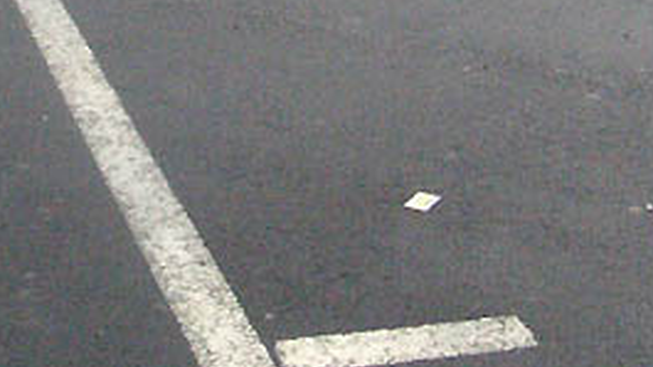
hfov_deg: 18.5
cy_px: -256
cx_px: 168
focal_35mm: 115
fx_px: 1991
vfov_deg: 10.1
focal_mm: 5.8
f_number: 4.3
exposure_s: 1/1600
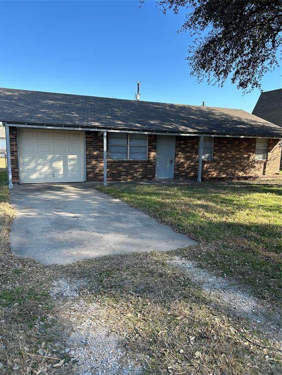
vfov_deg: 67.3
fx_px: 282
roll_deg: -2.4
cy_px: 188
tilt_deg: -8.3
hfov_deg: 53.1
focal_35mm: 26
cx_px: 141
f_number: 1.5
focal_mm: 5.7
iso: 50
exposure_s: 1/1645
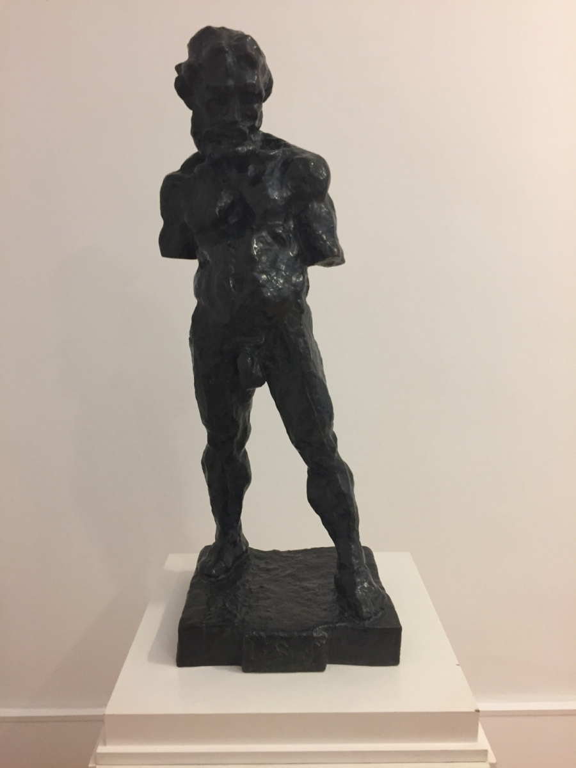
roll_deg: +0.0
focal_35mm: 29
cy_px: 384
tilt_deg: -8.1
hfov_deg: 48.2
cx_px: 288
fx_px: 643
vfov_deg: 61.7
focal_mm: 4.15
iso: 160
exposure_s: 1/33
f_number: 2.2
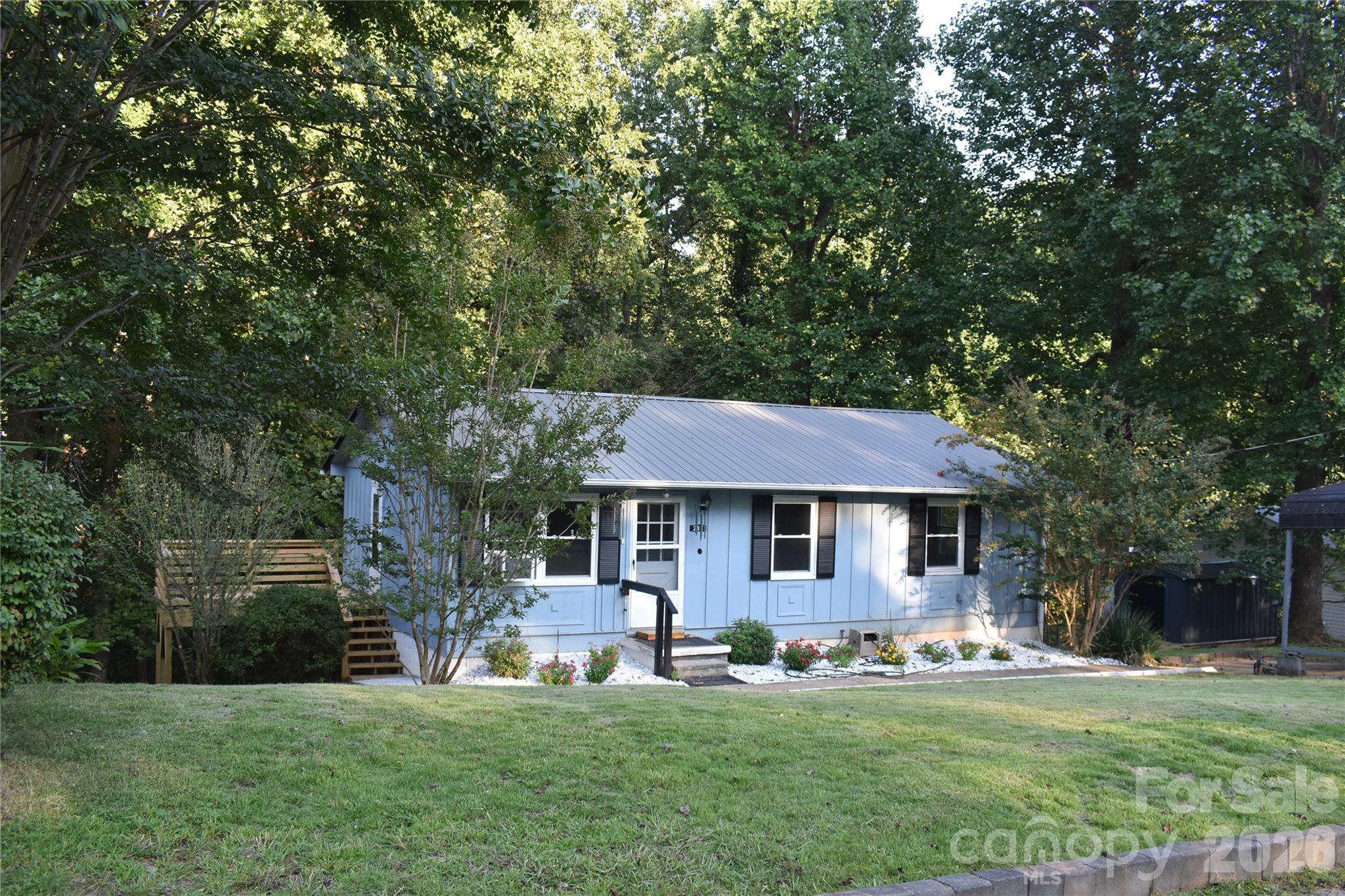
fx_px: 1121
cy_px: 448
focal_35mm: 30
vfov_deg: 43.6
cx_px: 672
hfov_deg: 61.9
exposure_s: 1/160
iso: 400
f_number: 6.3
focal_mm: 20
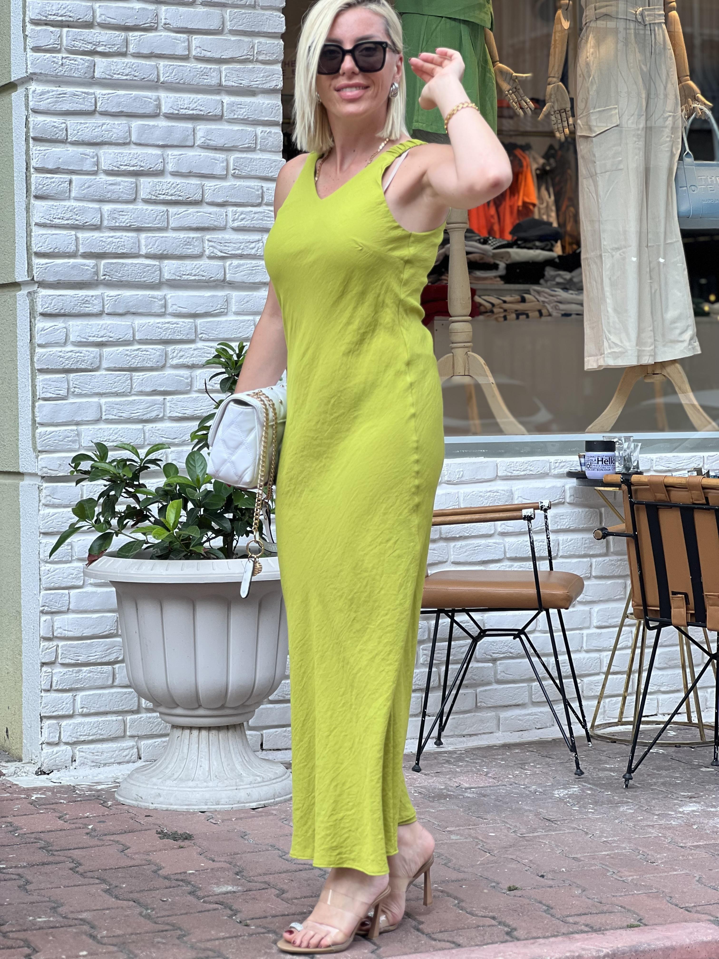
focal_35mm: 77
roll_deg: +0.2
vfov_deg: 25.3
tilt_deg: -1.1
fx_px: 2132
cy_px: 480
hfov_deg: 19.1
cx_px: 360
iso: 32
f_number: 2.8
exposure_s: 1/121
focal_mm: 9
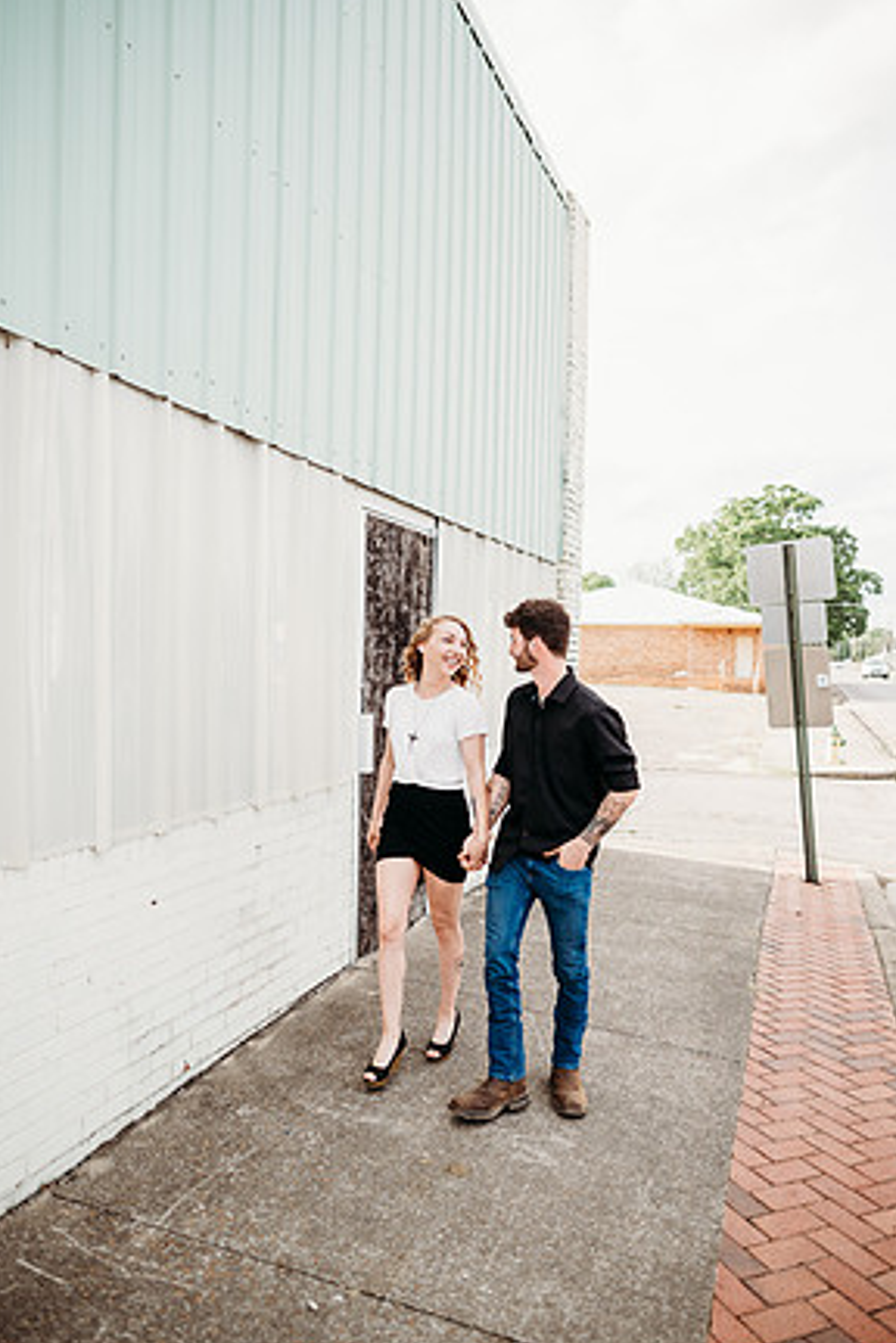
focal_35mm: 25
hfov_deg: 51.3
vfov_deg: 71.5
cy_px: 665
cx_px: 432
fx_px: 933
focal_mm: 24
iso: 100
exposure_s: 1/640
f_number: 2.8
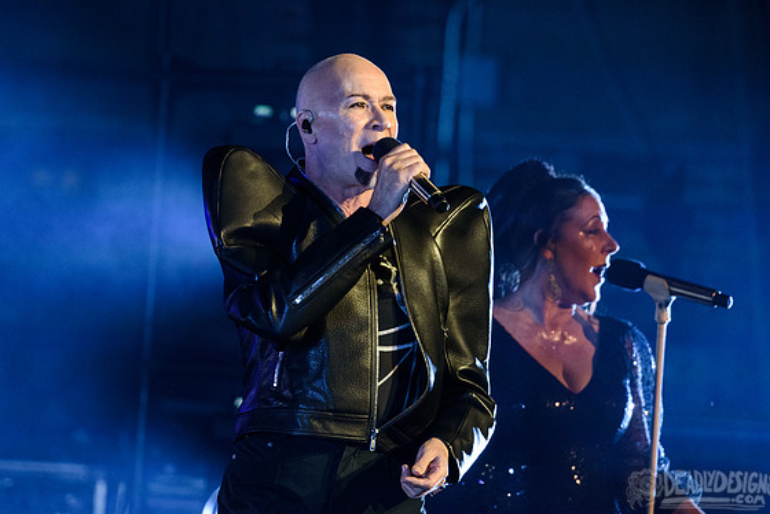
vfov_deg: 2.5
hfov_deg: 3.7
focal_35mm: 558
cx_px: 344
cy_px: 220
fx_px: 11941
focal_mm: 480
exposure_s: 1/320
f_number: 6
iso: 4000
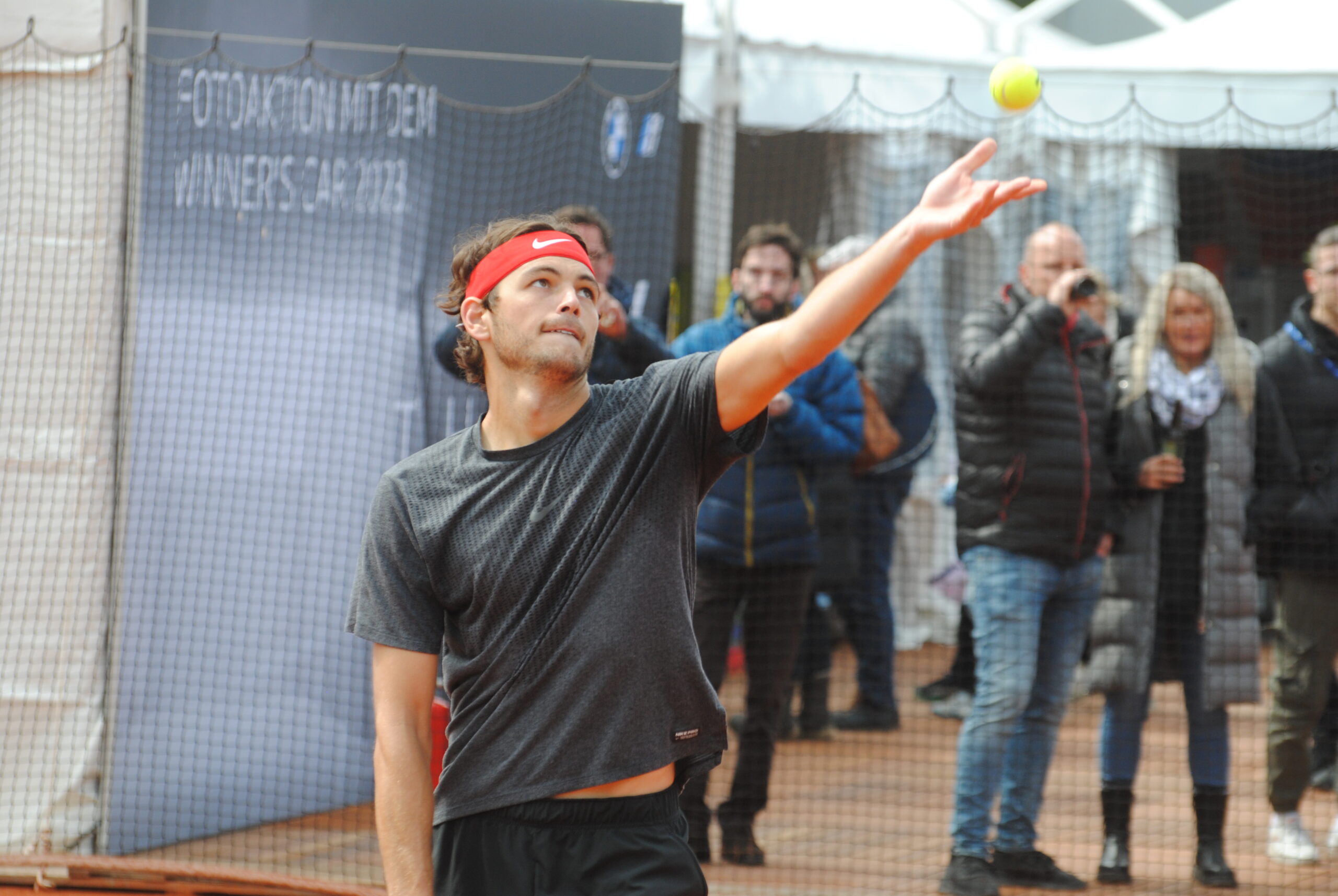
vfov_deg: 6.8
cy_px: 448
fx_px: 7536
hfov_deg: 10.1
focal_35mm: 202
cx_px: 669
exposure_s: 1/500
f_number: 4.8
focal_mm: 135
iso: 200
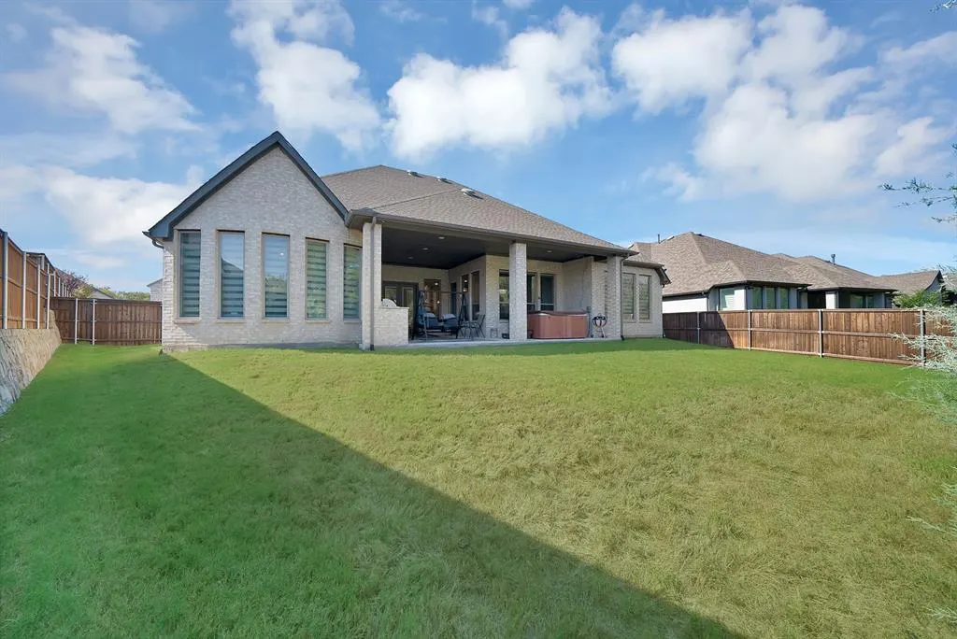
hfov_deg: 112.6
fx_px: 319
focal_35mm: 12
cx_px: 478
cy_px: 320
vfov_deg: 90.1
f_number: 9
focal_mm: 12
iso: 640
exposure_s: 1/80
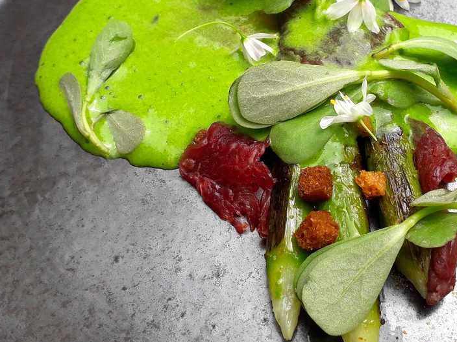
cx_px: 301
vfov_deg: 31.4
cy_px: 124
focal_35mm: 46
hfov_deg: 40.8
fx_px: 607
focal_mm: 3.6
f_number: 1.9
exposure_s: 1/1020
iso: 40
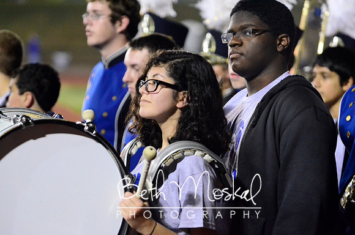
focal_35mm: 180
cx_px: 178
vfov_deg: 7.6
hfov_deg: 11.4
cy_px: 118
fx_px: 1771
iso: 6400
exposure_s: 1/100
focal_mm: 120
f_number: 2.8
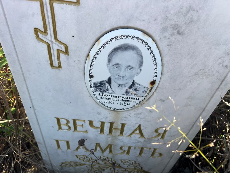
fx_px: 173
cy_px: 86
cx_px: 115
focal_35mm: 26
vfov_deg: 53.1
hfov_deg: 67.3
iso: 50
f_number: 1.5
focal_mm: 5.7
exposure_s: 1/808
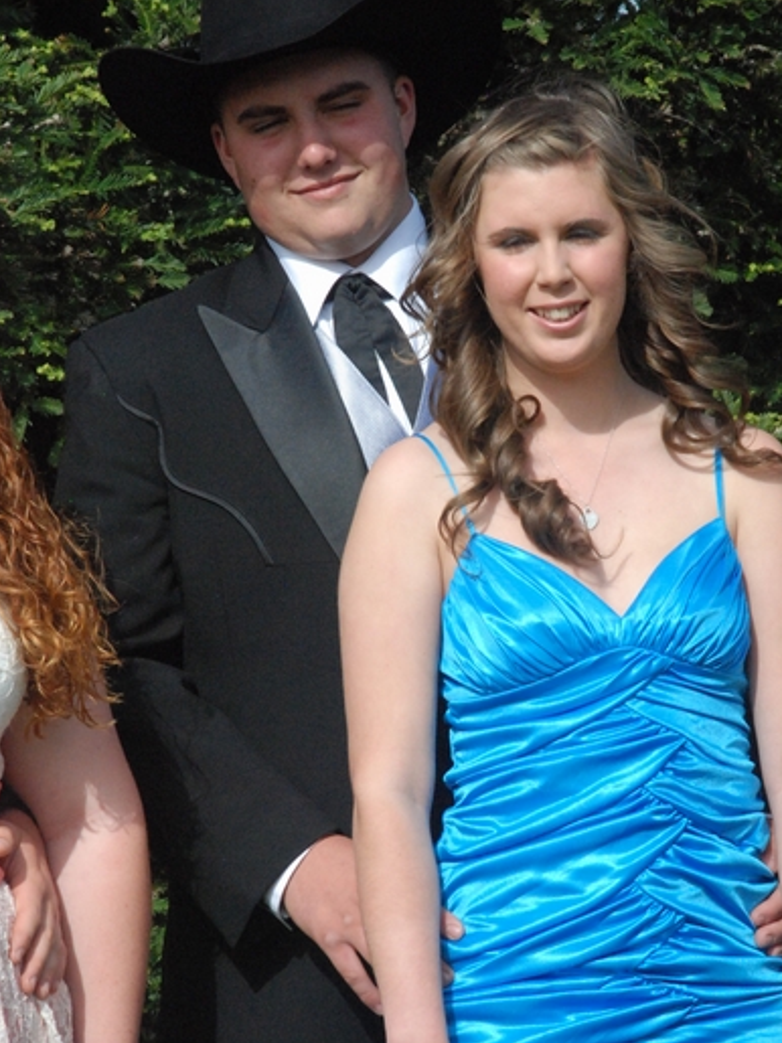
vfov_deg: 9.0
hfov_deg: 6.7
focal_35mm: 221
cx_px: 468
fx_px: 6650
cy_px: 614
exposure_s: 1/1600
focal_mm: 105
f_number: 10
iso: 1600
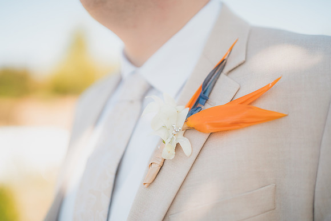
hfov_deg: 39.6
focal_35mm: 50
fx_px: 460
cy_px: 110
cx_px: 166
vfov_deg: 27.0
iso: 125
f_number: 1.4
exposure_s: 1/2000
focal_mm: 50
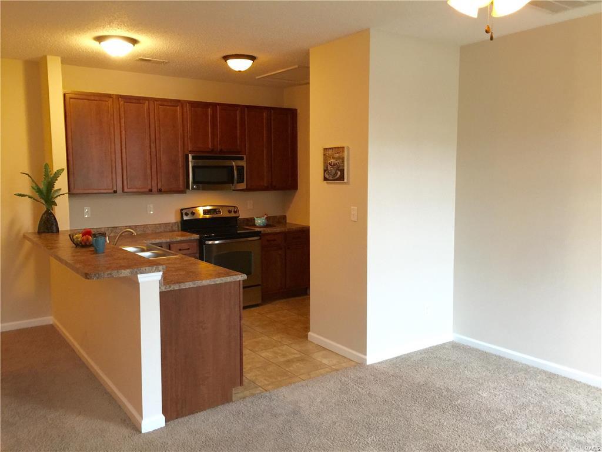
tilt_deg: -6.1
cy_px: 226
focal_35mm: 29
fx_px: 504
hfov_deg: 61.7
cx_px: 301
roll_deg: -0.3
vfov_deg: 48.2
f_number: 2.2
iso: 80
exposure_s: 1/15
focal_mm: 4.15
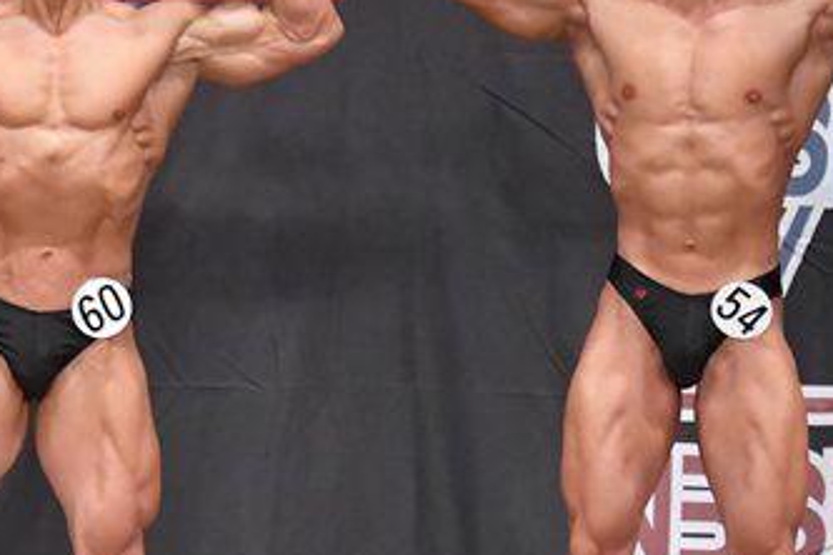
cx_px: 234
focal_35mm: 470
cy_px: 318
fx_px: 10874
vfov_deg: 2.9
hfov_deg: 4.4
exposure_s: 1/400
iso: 6400
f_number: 5.6
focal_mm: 135
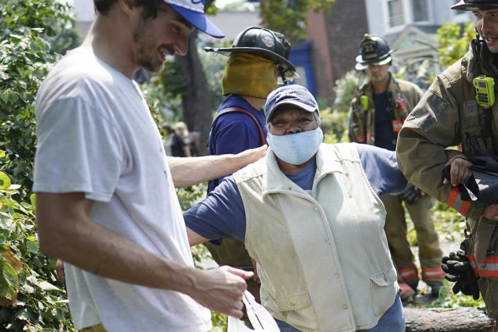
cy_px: 256
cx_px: 487
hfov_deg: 36.6
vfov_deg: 27.1
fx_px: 678
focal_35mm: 49
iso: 400
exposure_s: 1/10000
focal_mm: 24
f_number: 1.4
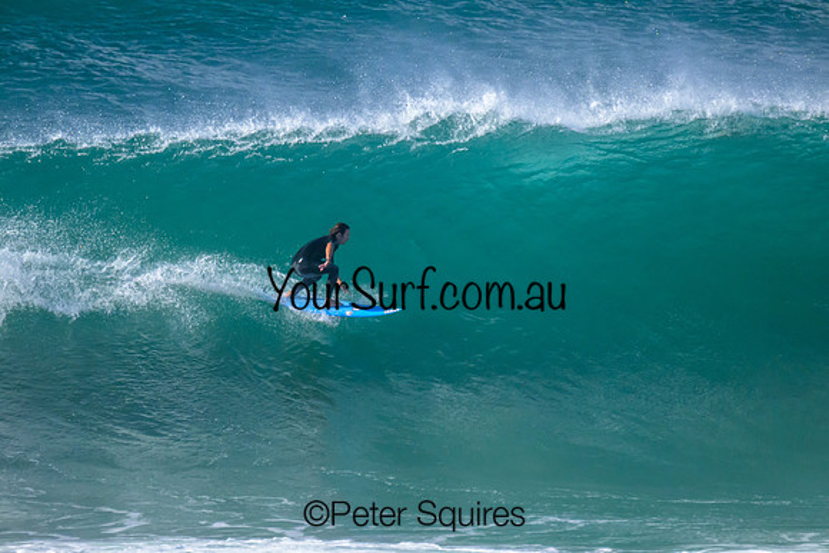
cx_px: 414
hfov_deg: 2.6
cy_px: 276
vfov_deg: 1.7
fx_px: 18426
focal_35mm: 800
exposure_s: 1/2500
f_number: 11
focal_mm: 800
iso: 8000
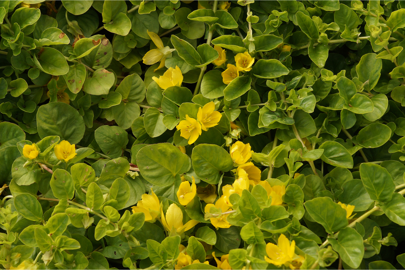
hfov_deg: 13.7
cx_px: 202
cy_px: 135
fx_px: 1687
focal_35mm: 150
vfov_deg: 9.1
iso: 250
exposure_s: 1/160
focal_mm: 100
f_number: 9
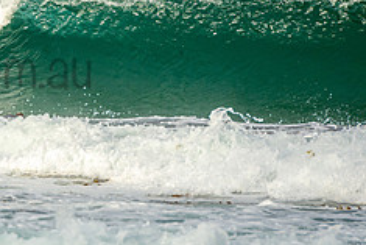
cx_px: -73
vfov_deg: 1.9
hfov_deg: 2.8
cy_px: 52
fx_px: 7518
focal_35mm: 739
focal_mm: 200
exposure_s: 1/500
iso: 200
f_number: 5.6
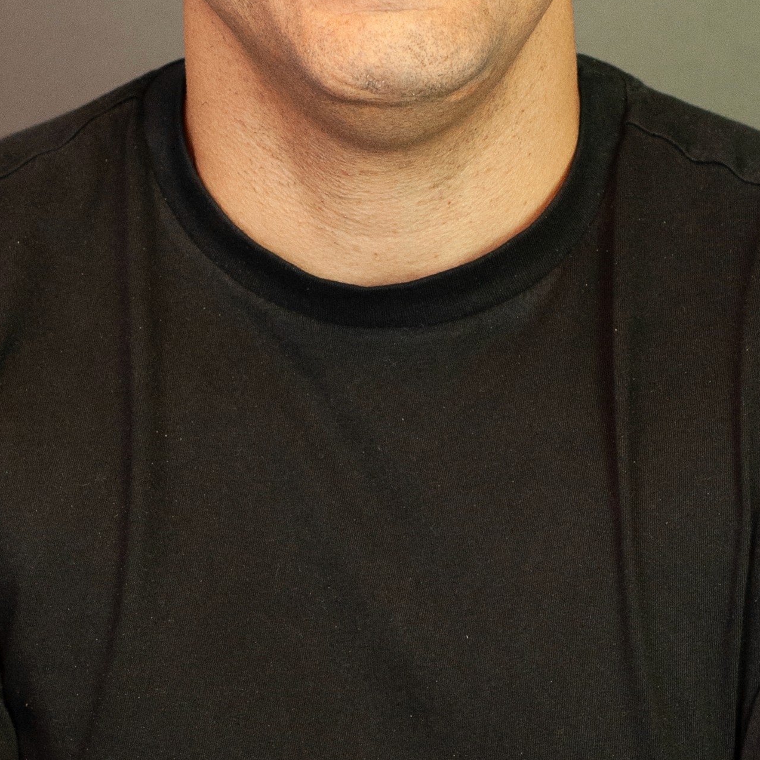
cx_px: 357
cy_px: 393
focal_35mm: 142
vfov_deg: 12.3
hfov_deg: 12.3
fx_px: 3527
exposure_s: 1/160
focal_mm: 50
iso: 1250
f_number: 5
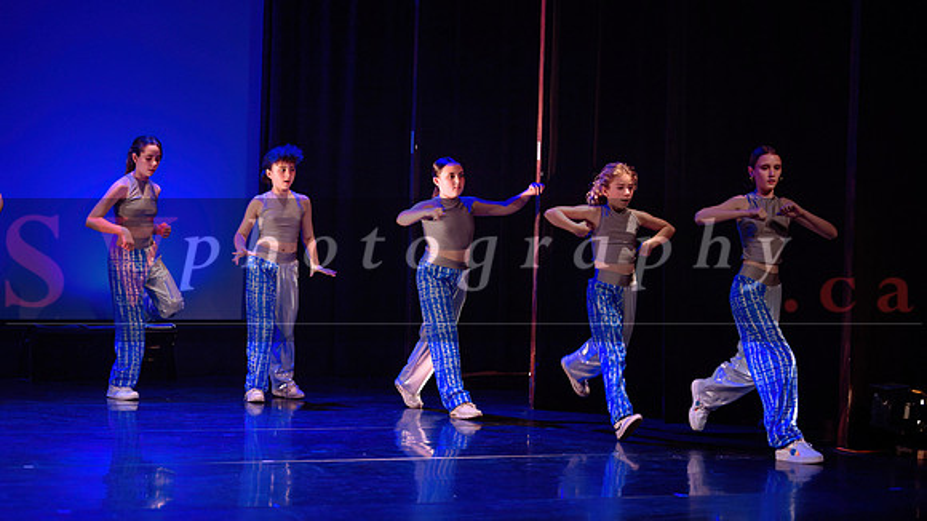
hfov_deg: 17.1
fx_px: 3089
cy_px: 212
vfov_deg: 9.6
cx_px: 464
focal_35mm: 126
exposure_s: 1/200
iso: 1600
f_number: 2.8
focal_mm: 120
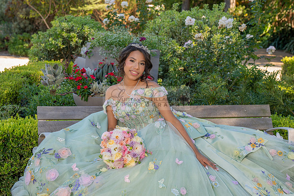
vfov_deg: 19.2
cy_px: 110
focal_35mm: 71
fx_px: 580
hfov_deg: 28.5
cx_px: 147
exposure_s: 1/200
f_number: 4.5
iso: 200
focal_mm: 56
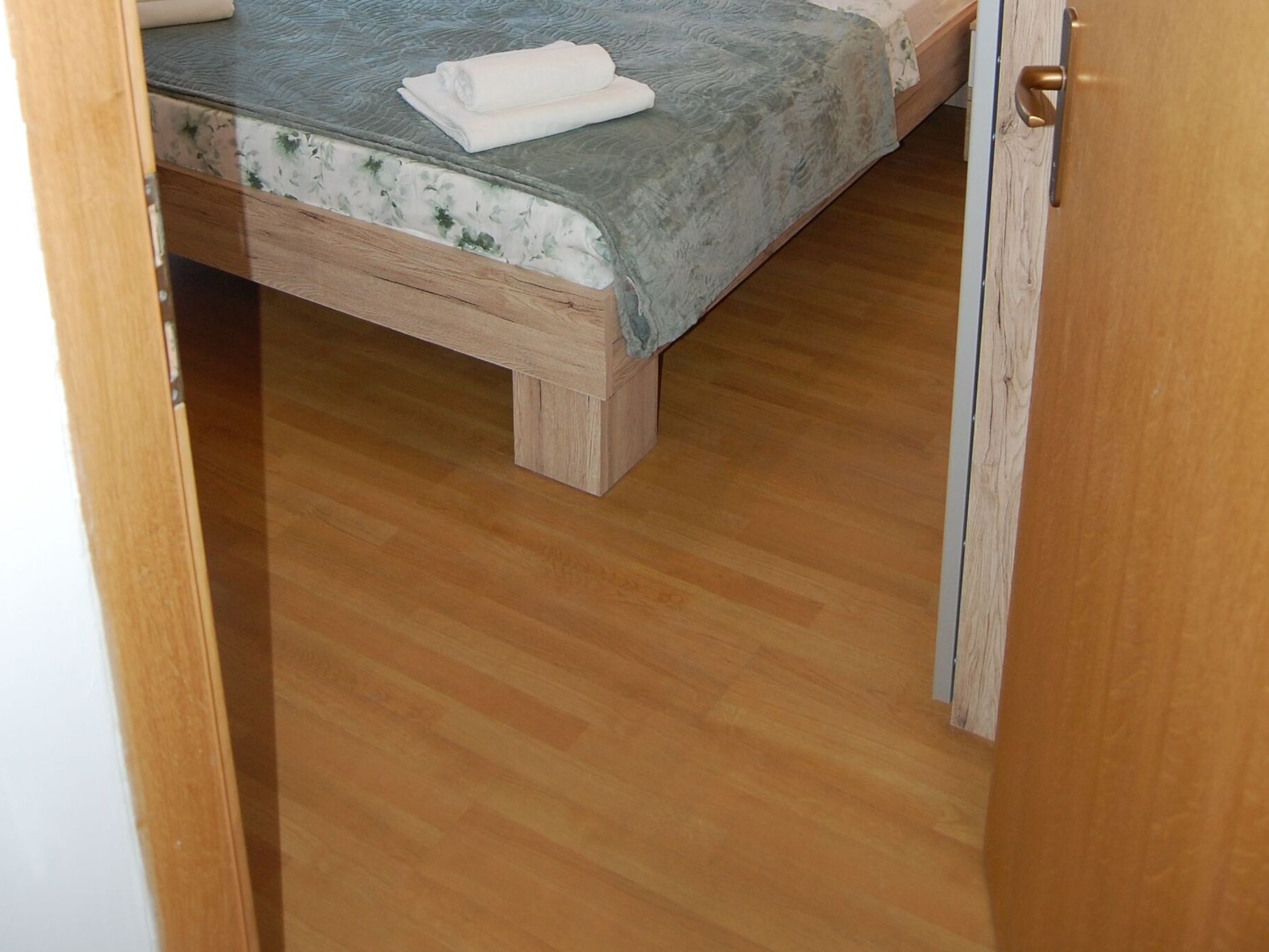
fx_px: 1466
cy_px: 43
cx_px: 632
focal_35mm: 40
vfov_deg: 33.5
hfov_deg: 46.8
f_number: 3.5
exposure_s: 1/60
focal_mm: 18
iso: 400
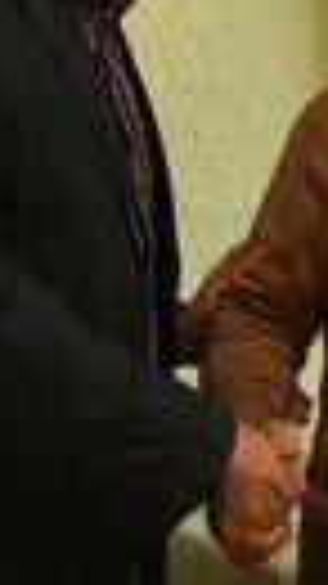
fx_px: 1347
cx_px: 521
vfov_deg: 23.8
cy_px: 50
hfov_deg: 13.0
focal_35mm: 87
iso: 640
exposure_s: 1/33
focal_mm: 4.32
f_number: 1.5
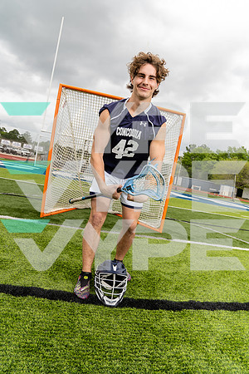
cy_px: 187
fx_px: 249
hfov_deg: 53.1
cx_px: 124
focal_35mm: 24
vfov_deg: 73.7
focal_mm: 24
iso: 250
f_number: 7.1
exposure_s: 1/250
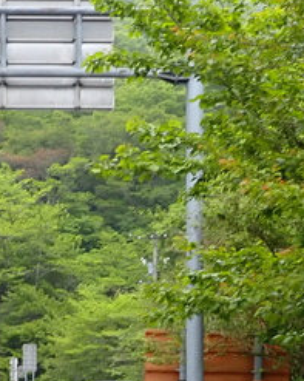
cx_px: 83
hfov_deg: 16.1
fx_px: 1070
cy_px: 400
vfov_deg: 19.5
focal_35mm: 95
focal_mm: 4.5
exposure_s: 1/30
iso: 250
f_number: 2
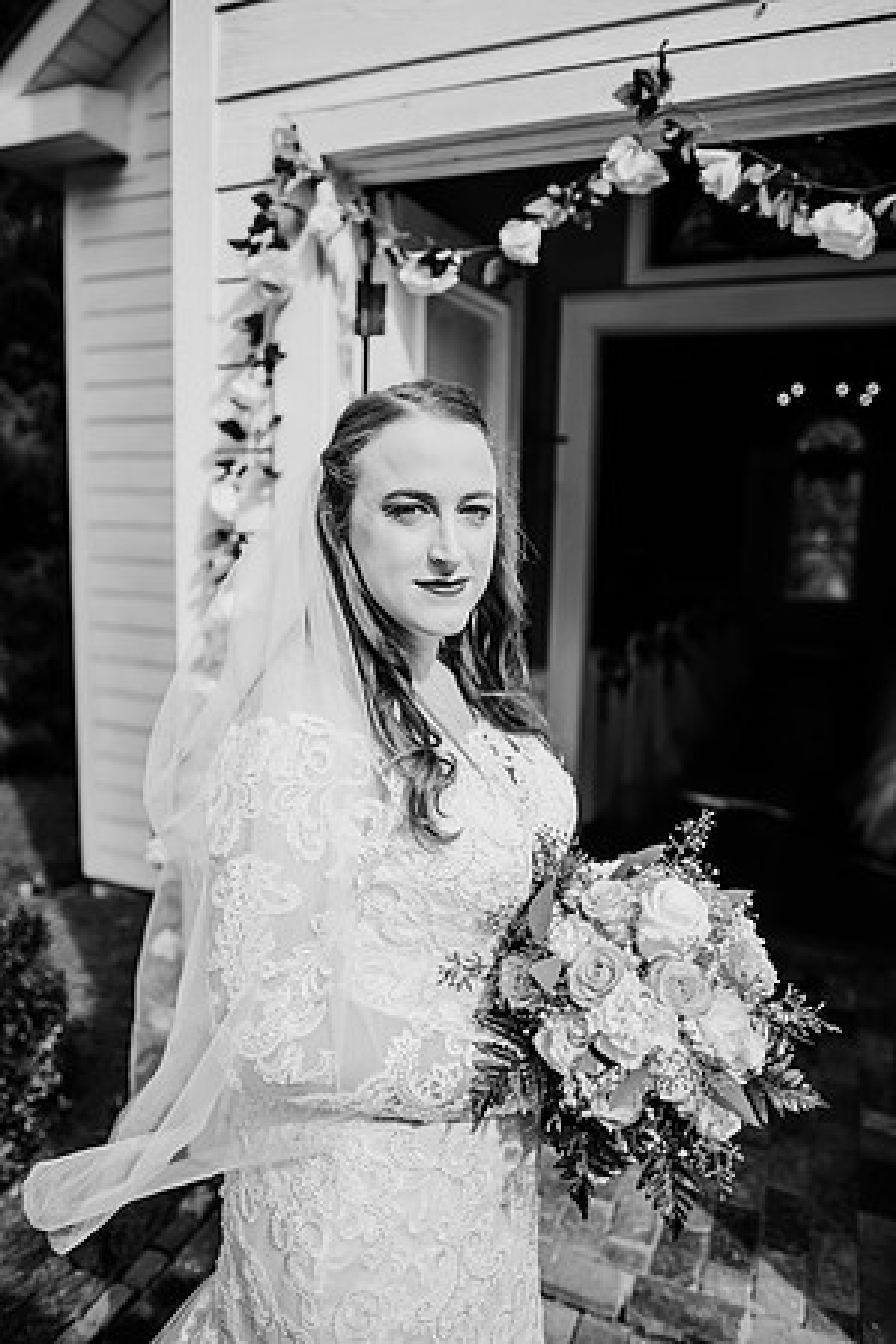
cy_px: 672
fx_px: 896
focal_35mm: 24
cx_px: 448
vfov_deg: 73.7
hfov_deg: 53.1
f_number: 2
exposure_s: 1/1600
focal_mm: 24
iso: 125
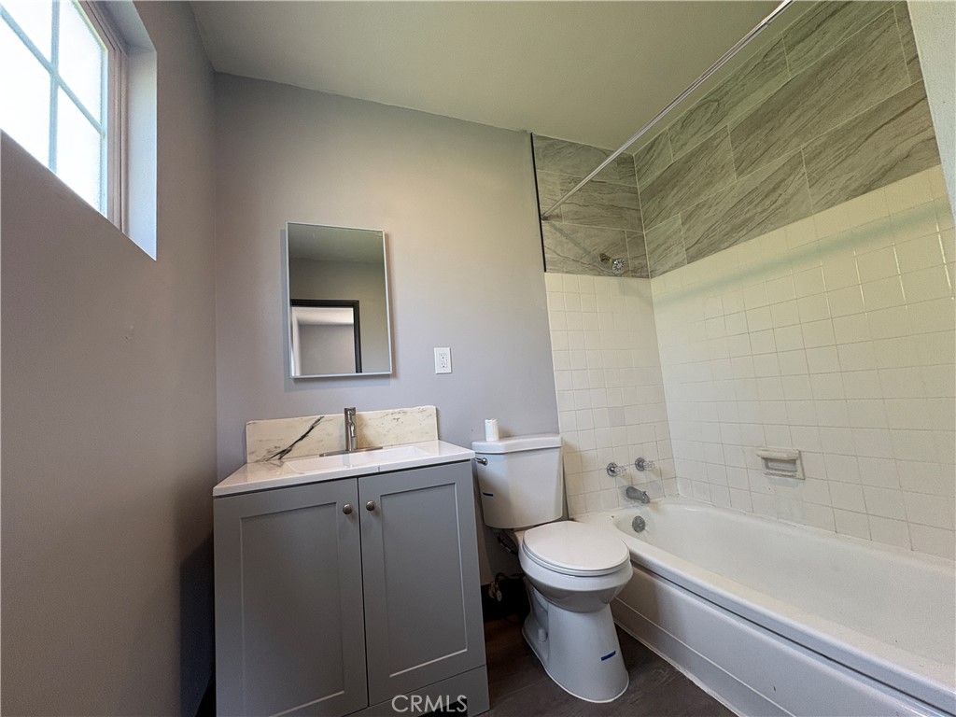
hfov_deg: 102.1
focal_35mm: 14
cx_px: 478
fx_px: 387
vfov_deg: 85.7
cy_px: 358
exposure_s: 1/86
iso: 250
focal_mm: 2.22
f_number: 2.2
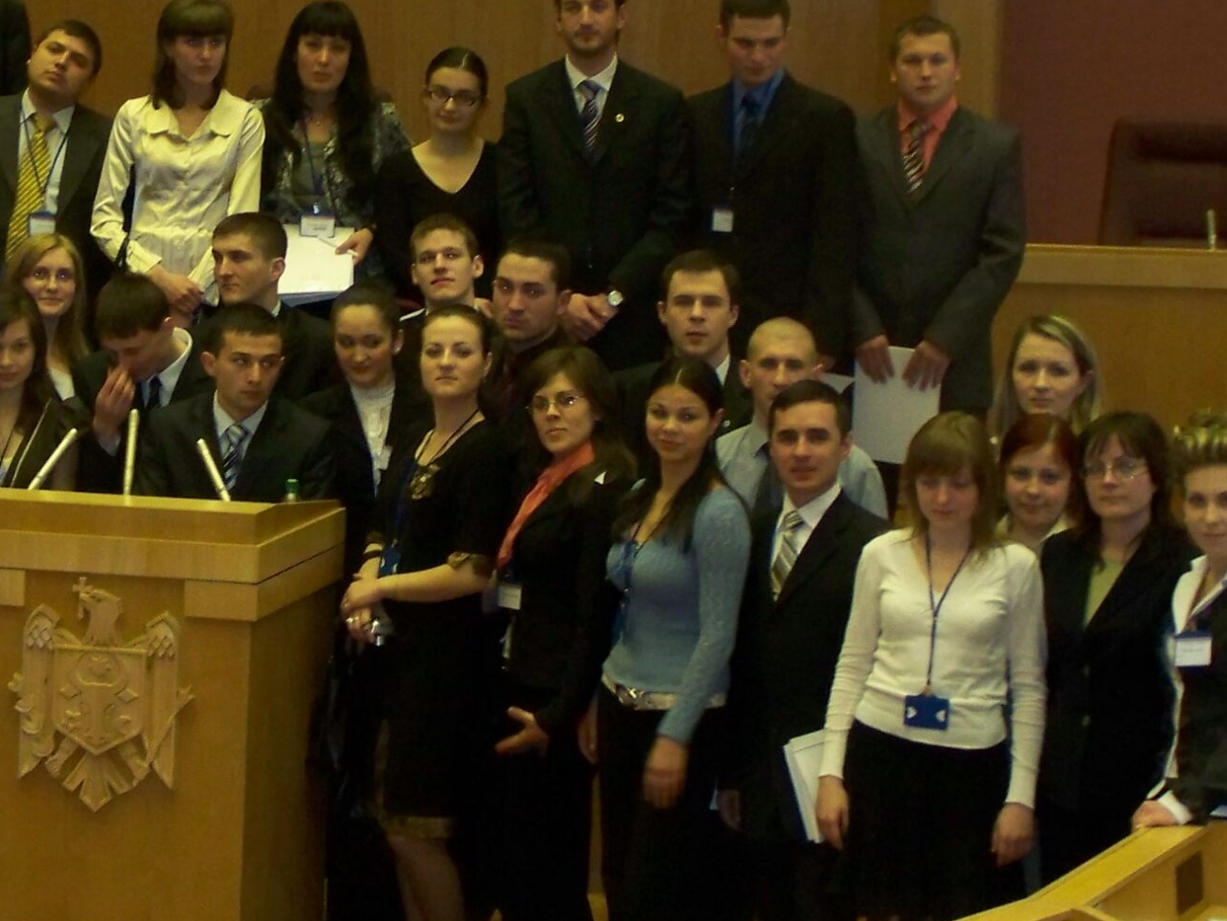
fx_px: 4680
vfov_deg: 11.2
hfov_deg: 14.8
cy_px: 169
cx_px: 155
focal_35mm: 132
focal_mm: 11.2
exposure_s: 1/40
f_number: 3.2
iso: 200
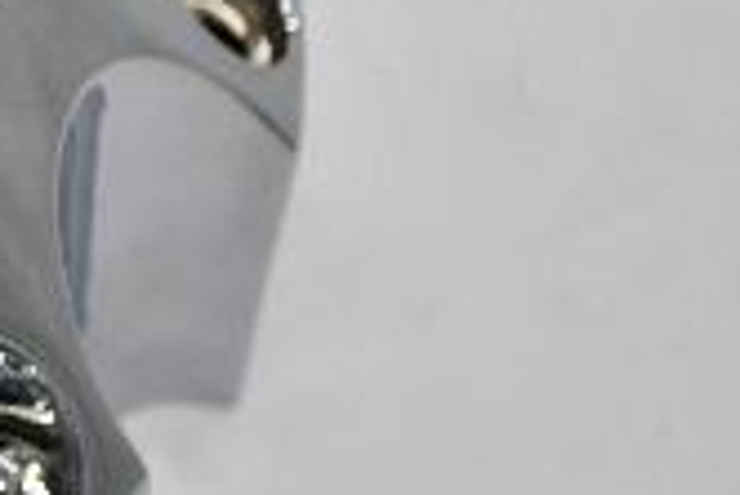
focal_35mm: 278
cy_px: 69
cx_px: -526
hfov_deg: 7.2
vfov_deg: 4.9
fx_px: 5719
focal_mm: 48
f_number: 5.6
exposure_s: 1/250
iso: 220
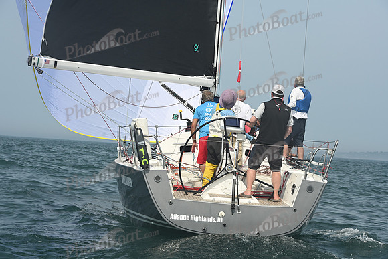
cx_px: 194
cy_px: 130
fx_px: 1056
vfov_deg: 14.0
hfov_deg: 20.8
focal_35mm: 98
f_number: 8
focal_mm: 98
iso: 320
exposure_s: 1/1250
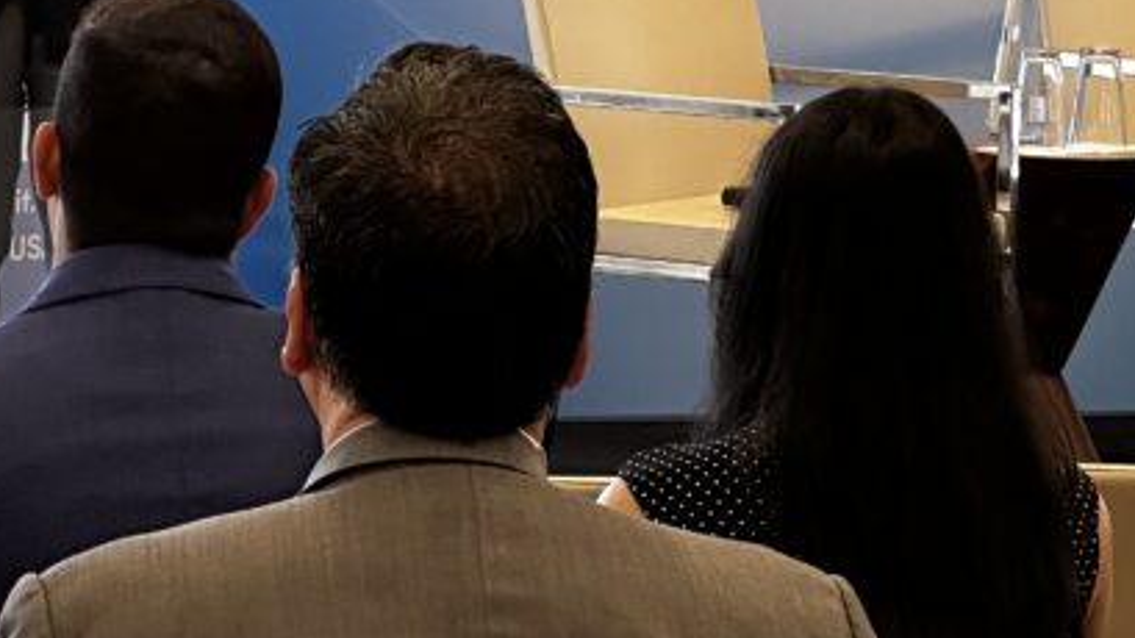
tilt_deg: +1.0
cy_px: -419
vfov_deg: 5.7
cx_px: 494
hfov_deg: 10.3
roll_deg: -1.1
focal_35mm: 210
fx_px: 6320
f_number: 2.8
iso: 160
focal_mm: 9
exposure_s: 1/100
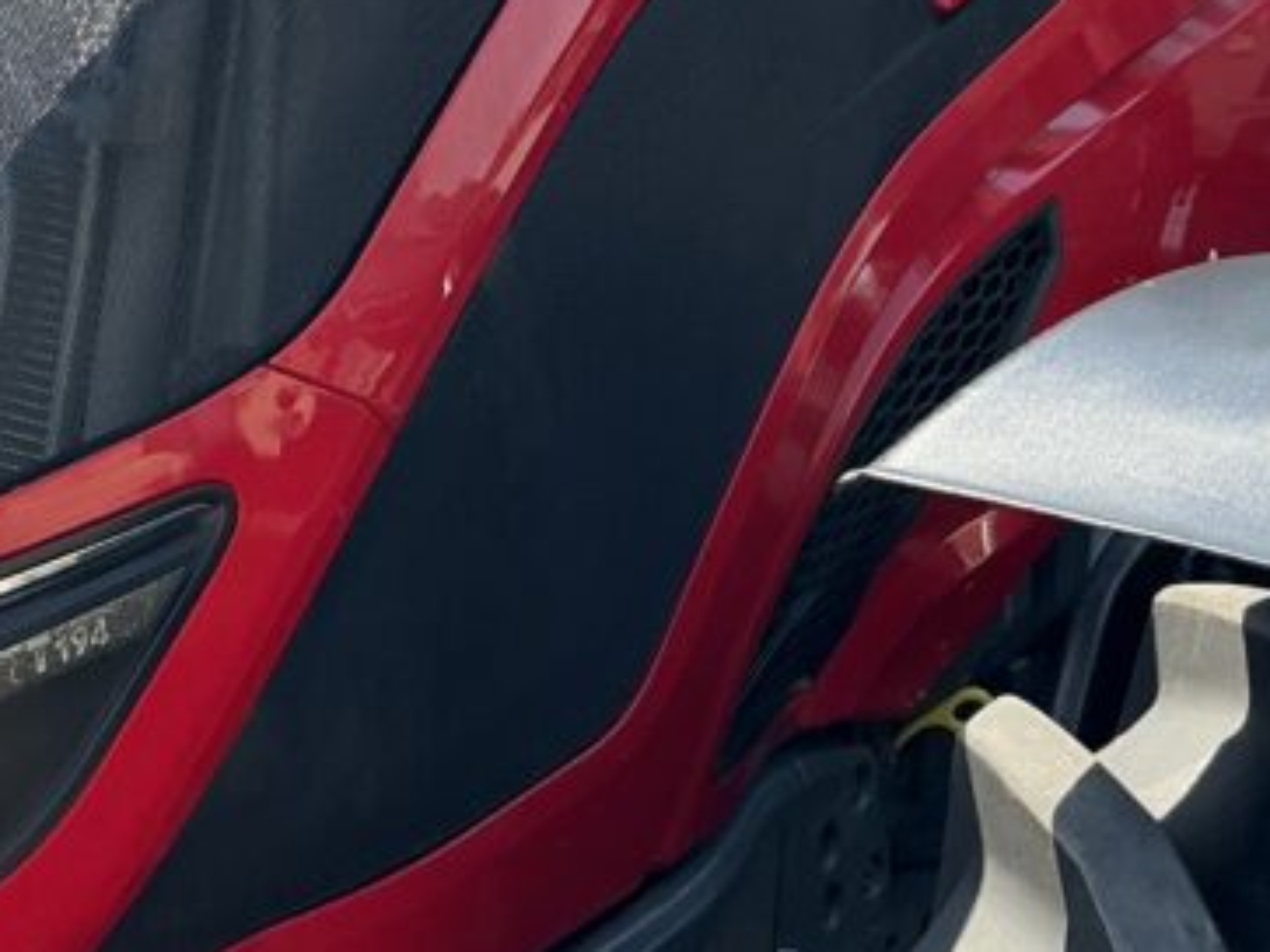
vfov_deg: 18.5
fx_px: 2897
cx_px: 521
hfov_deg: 24.7
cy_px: 203
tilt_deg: -9.9
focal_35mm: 79
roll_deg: -1.2
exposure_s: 1/556
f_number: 1.8
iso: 25
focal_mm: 3
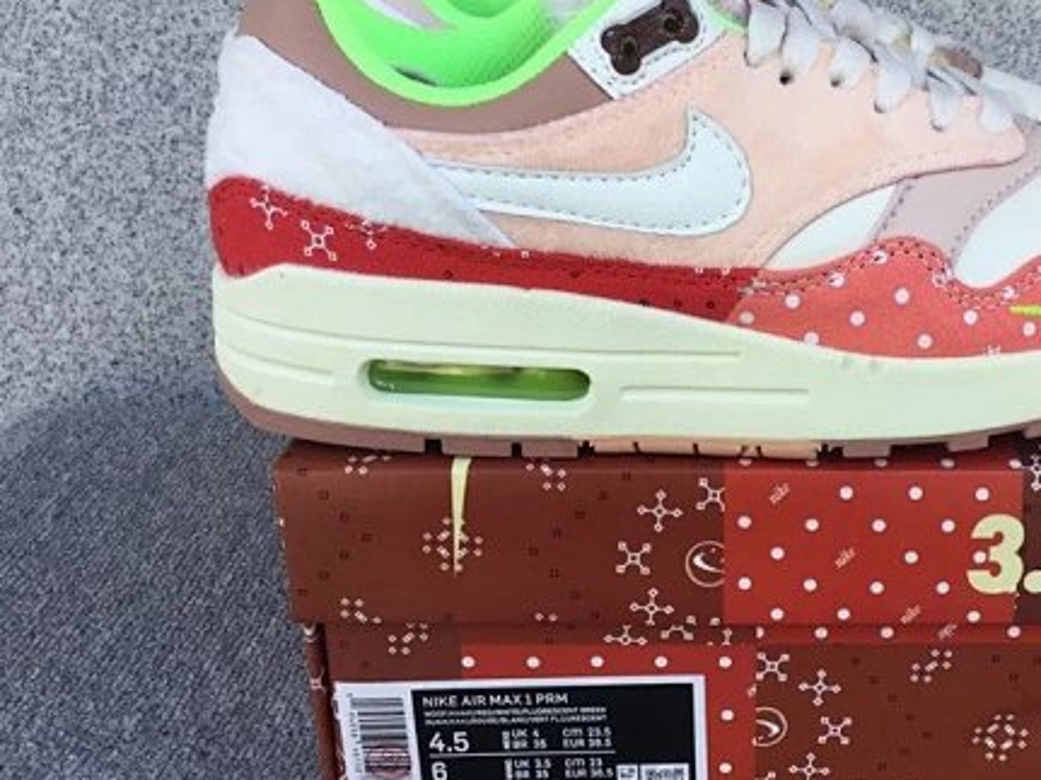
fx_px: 1383
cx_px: 732
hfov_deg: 40.5
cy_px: 384
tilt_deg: -20.6
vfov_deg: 31.5
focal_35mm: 46
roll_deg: -0.3
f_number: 2.4
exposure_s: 1/151
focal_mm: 3.3
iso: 25
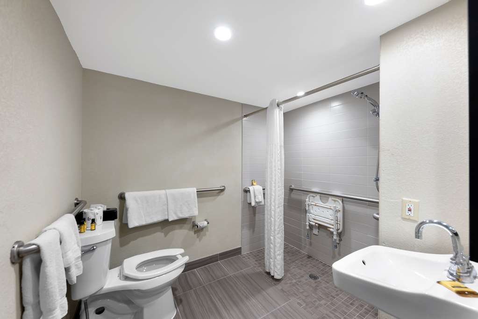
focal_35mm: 13
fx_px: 173
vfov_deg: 85.5
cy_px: 160
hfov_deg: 108.3
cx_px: 239
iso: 200
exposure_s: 1/2.5
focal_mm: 13
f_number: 8
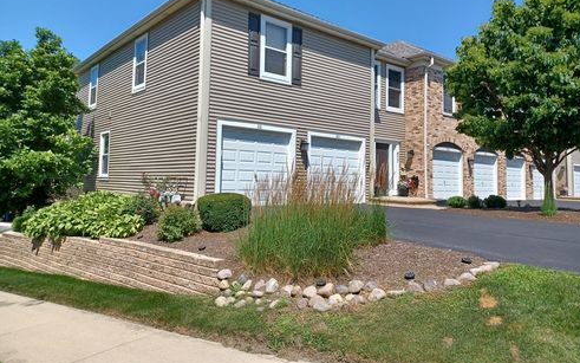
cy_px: 147
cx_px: 294
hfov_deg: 68.4
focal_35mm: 27
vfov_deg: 45.8
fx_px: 427
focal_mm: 4.6
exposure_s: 1/455
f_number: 1.8
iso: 32
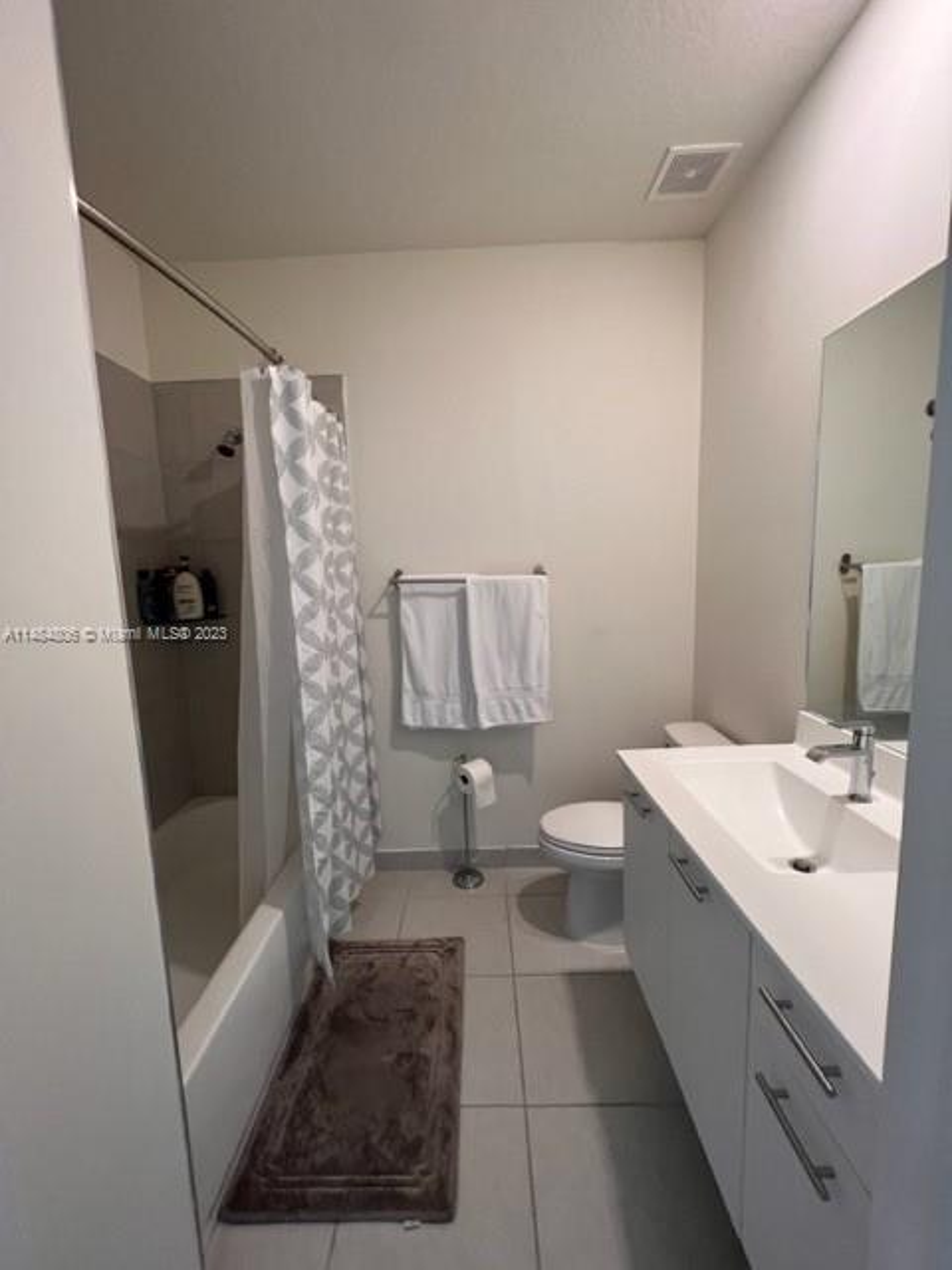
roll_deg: +1.7
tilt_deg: -7.7
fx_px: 477
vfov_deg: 106.2
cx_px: 476
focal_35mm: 13
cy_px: 635
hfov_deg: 89.9
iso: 160
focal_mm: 1.57
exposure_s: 1/60
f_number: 1.8
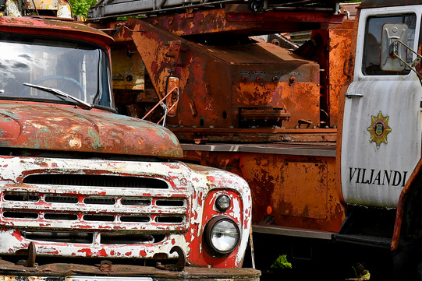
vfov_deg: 10.0
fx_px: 1606
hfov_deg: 14.6
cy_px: 95
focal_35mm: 137
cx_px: -37
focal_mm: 38
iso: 200
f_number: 6.3
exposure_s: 1/800
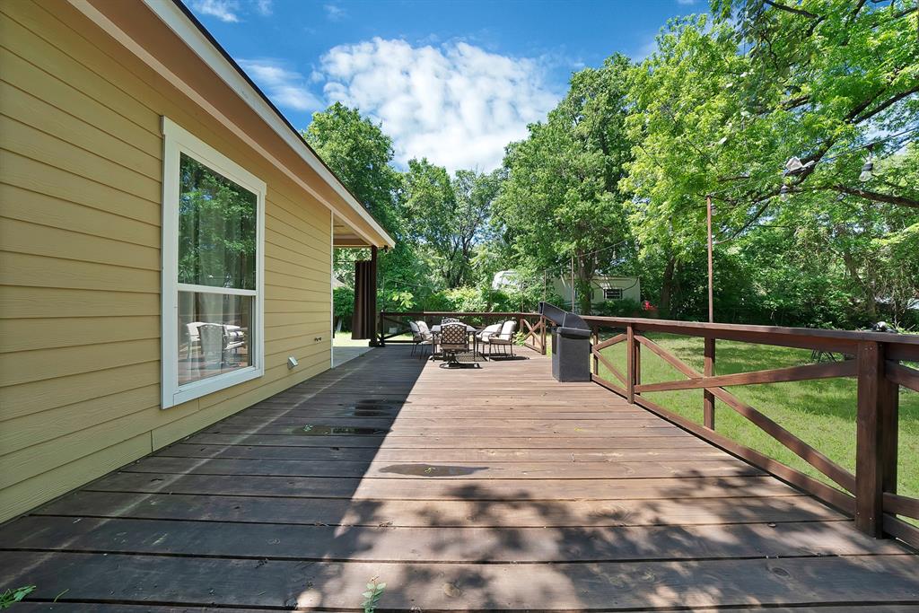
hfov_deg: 112.6
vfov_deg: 90.0
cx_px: 460
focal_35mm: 12
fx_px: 306
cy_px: 306
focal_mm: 12
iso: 640
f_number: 9
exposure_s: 1/100
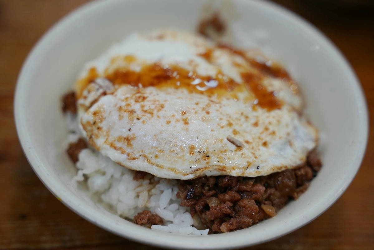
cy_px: 125
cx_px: 187
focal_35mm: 65
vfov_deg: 20.9
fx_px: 675
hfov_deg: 31.0
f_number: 4
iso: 400
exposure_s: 1/80
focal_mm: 65
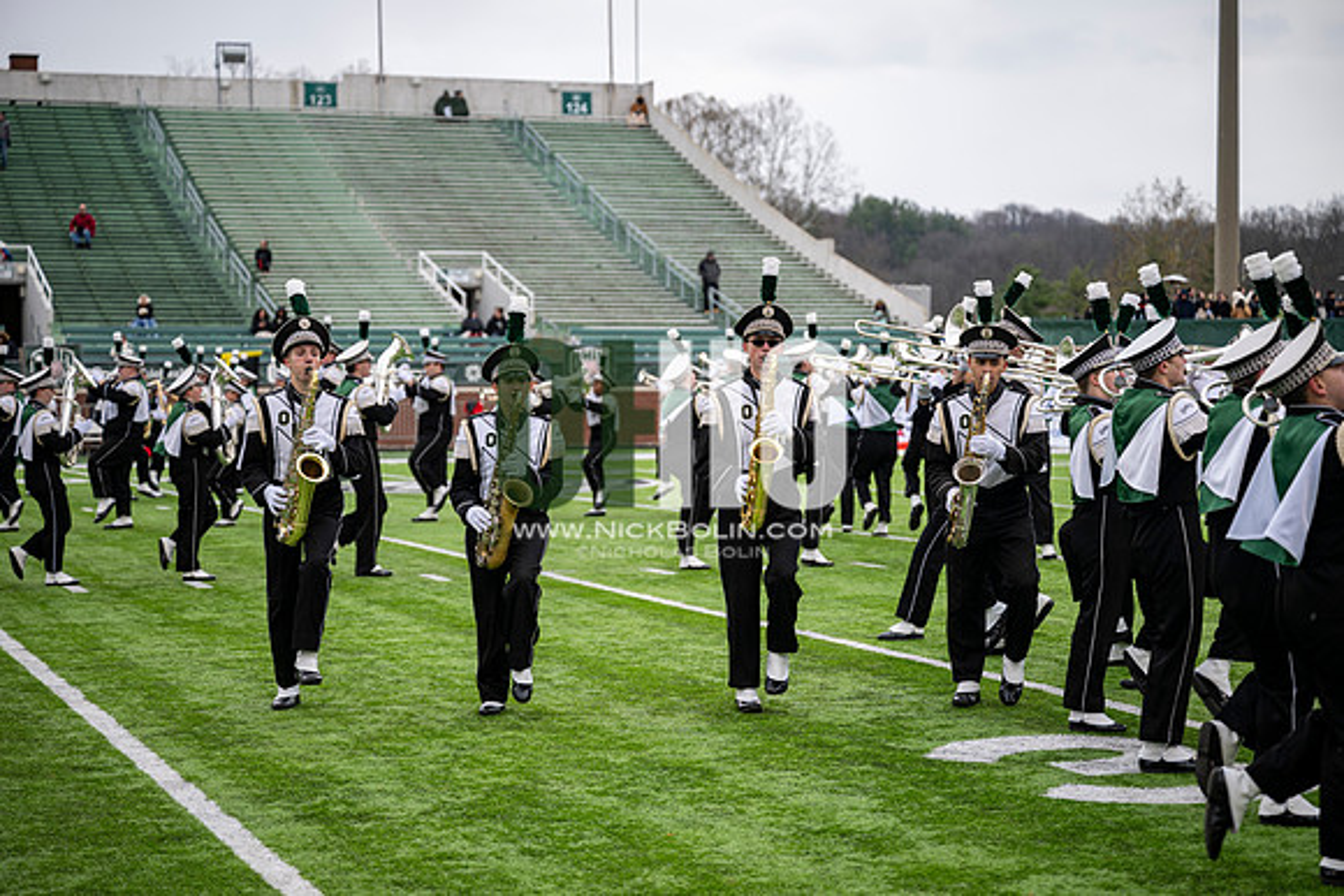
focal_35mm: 70
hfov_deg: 28.8
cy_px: 448
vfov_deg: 19.5
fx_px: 2614
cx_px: 672
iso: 160
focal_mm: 70
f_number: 2.8
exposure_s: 1/500
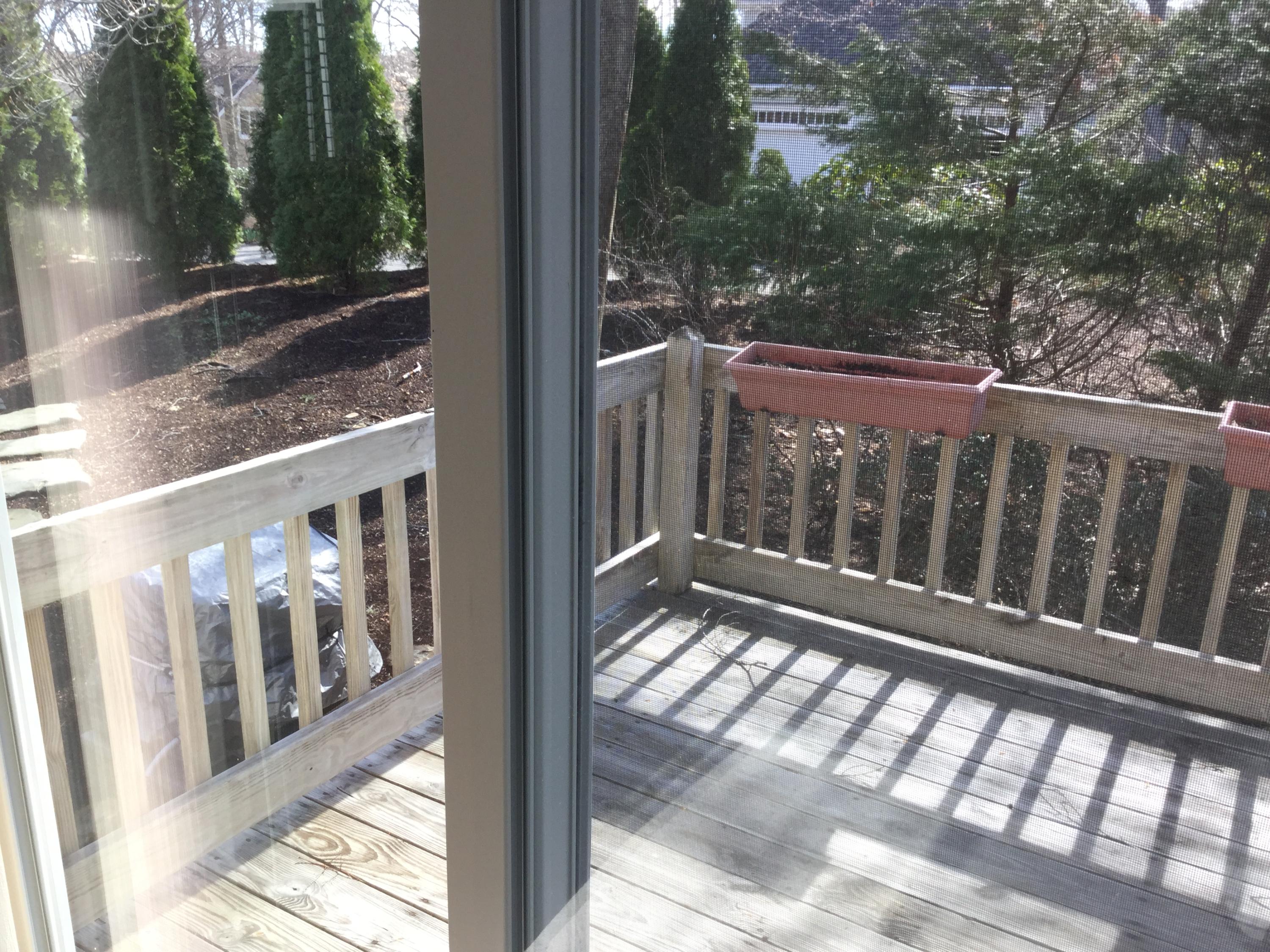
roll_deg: -0.7
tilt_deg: -17.0
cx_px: 635
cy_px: 476
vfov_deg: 45.4
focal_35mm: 31
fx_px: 1137
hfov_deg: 58.4
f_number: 2.4
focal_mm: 3.3
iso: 32
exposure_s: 1/120
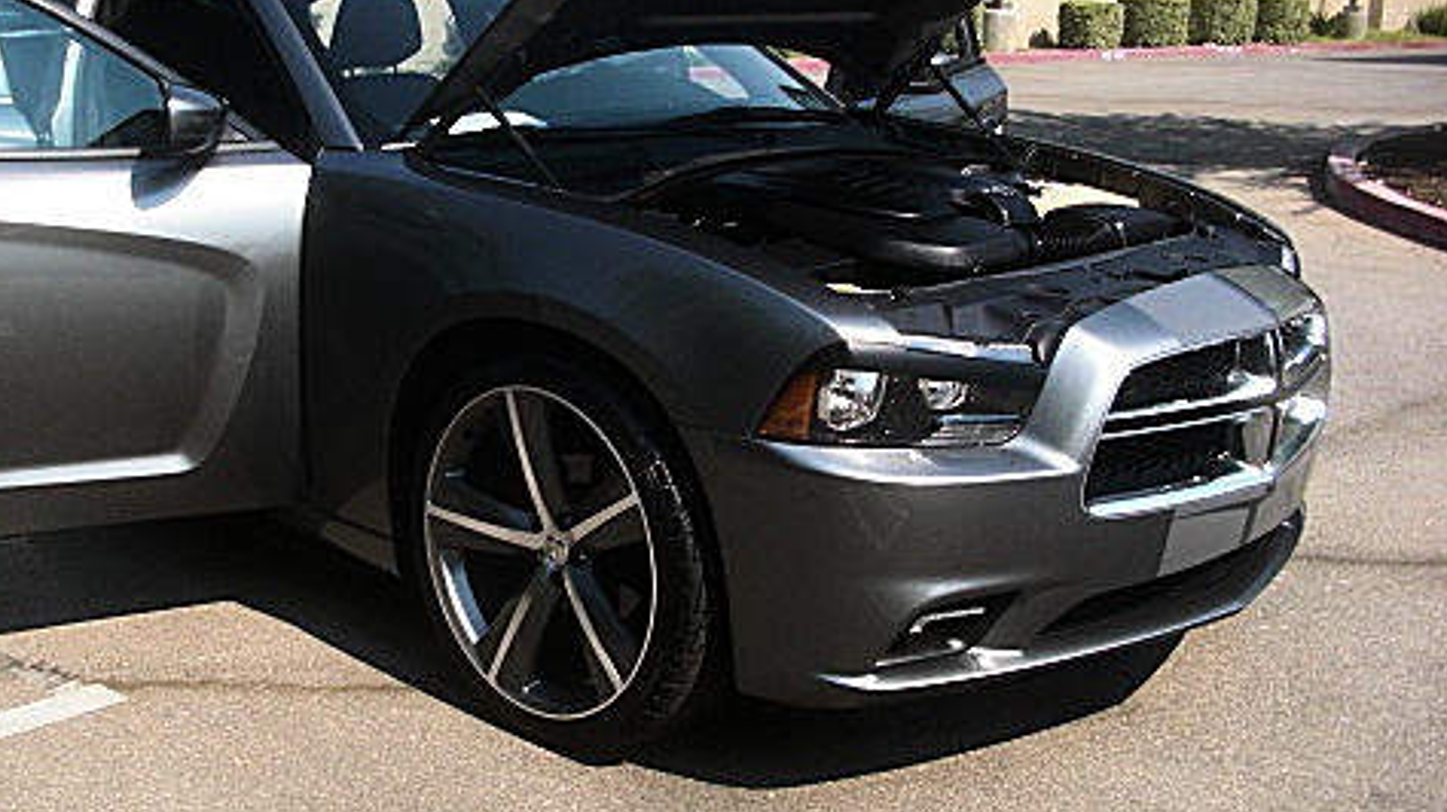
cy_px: 354
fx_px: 2032
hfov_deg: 38.7
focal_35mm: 53
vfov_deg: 22.6
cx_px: 473
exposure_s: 1/640
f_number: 2.8
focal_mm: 6.3
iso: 50
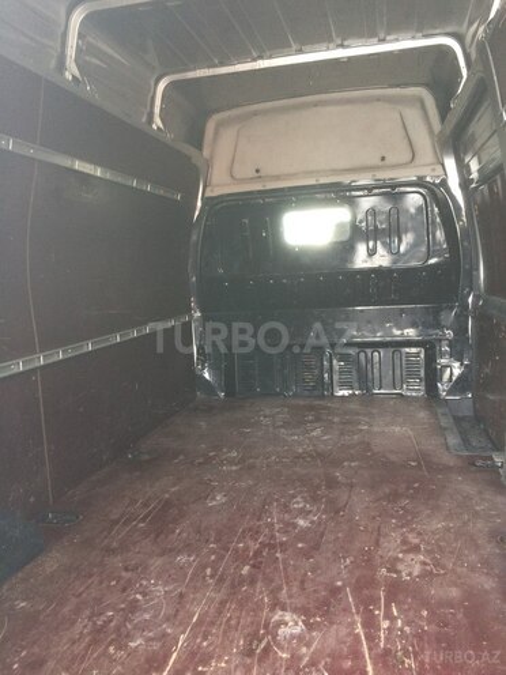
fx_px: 565
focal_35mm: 29
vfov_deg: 61.7
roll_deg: +3.3
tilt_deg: -9.5
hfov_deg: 48.2
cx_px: 253
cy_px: 338
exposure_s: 1/33
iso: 100
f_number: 2.2
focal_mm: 4.15
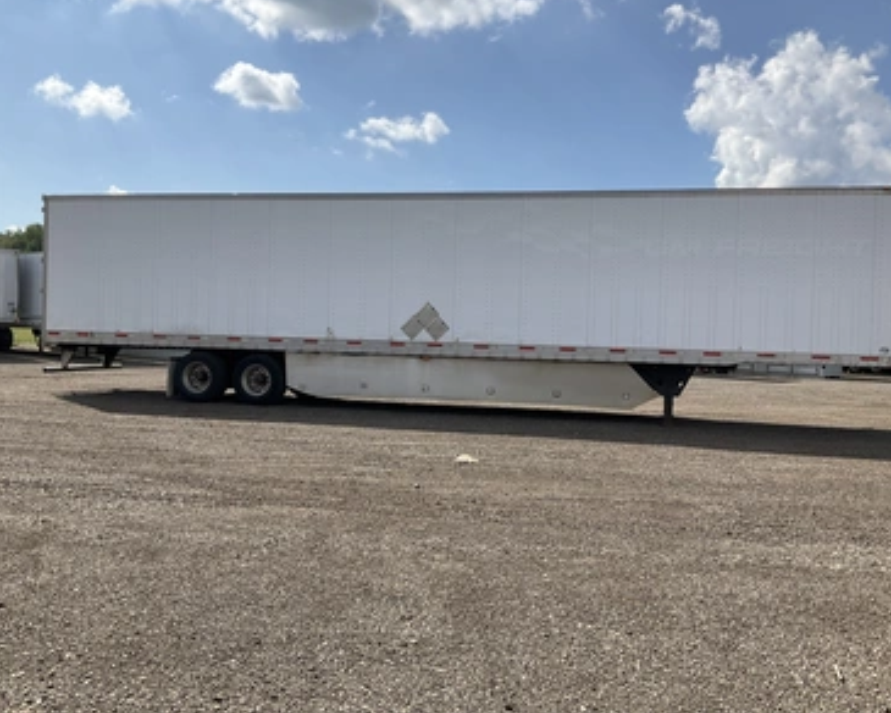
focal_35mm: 31
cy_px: 352
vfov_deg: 47.1
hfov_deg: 57.1
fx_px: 817
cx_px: 483
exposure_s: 1/2538
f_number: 1.8
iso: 25
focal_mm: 3
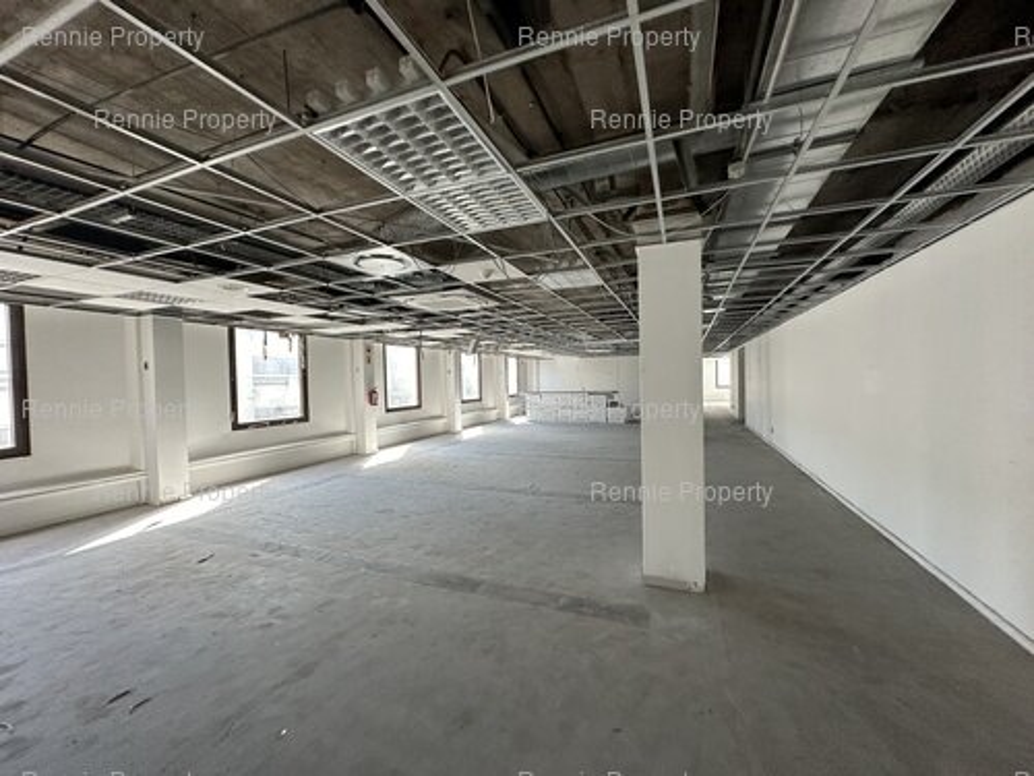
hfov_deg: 102.1
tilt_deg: -1.5
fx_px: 418
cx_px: 517
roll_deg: -0.8
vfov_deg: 85.7
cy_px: 388
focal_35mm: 14
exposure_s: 1/99
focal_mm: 2.22
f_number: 2.2
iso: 250
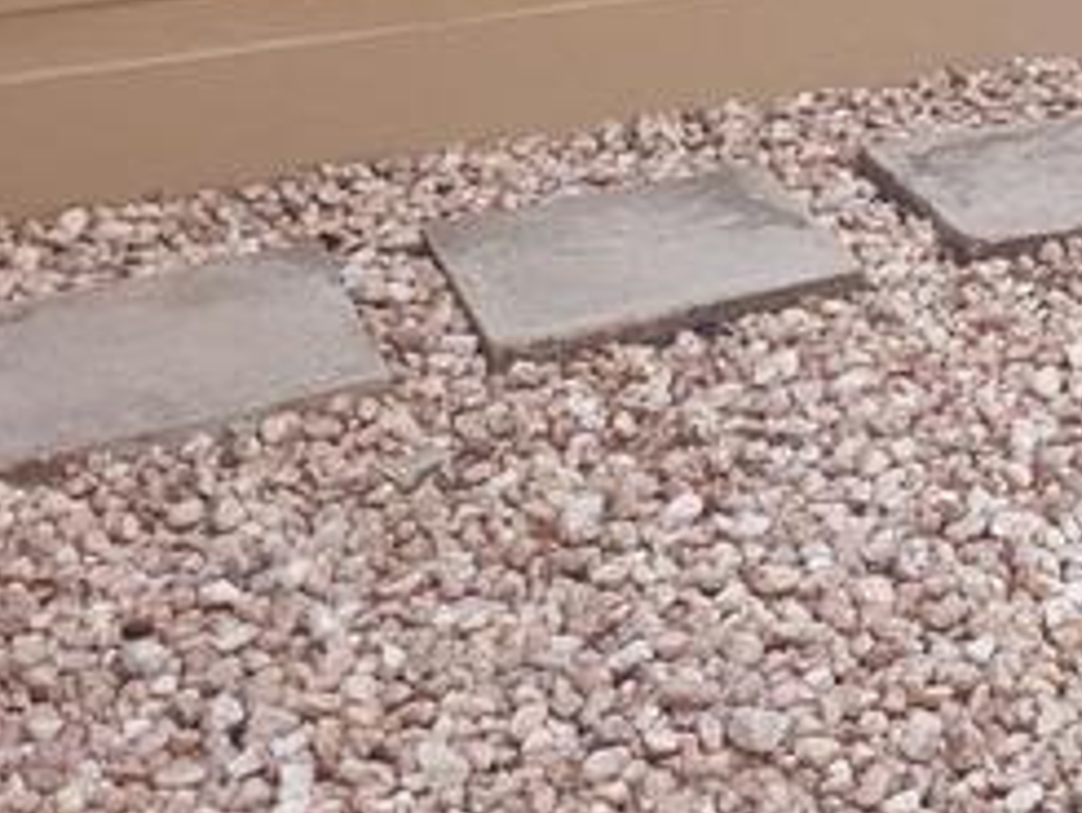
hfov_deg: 20.6
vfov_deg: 16.0
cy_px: -389
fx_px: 2658
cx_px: 1471
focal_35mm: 85
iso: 64
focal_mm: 4.2
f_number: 1.7
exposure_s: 1/100
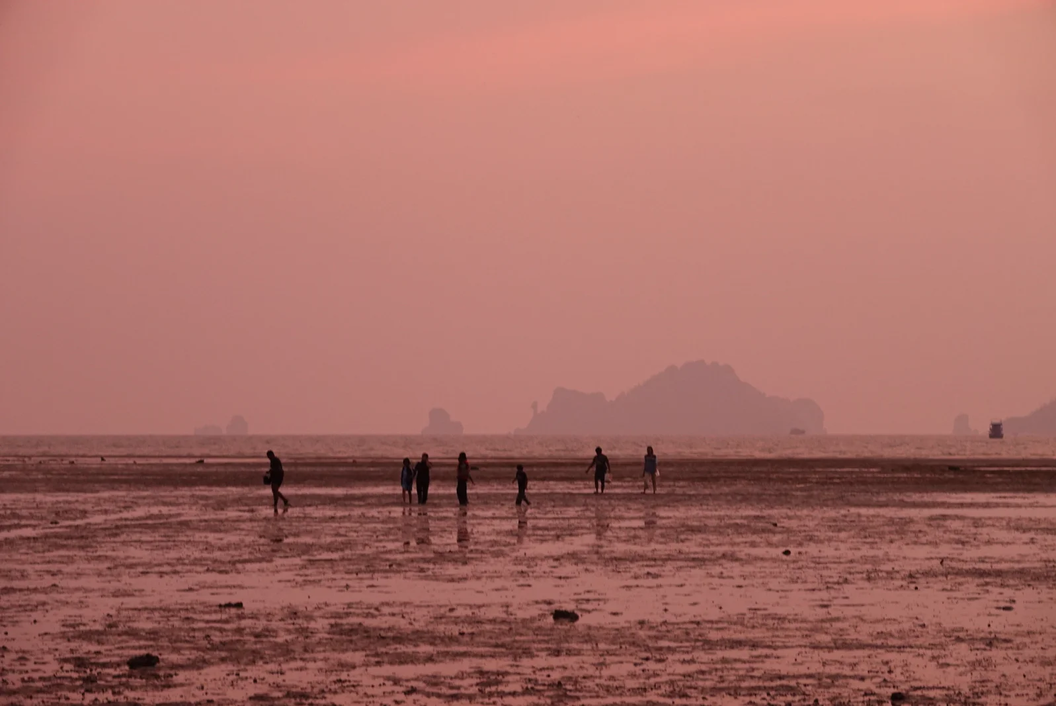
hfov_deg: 16.6
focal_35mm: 123
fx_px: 3610
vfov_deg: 11.2
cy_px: 353
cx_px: 528
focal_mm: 44.93
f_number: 4
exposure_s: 1/40
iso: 800
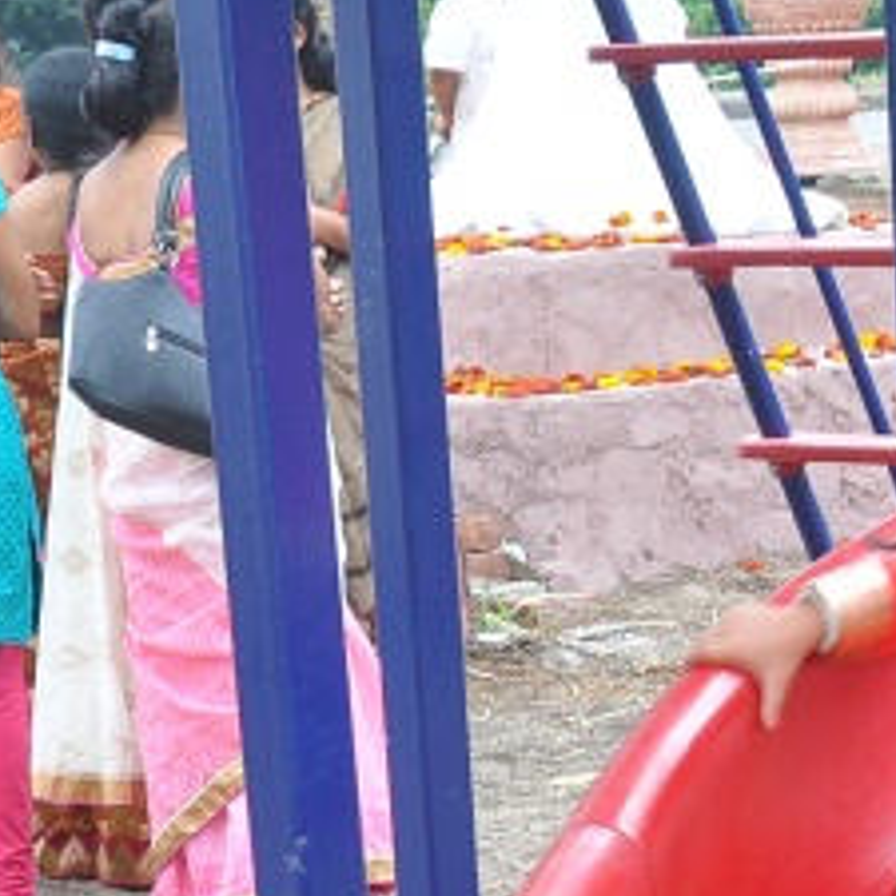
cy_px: 832
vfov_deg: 12.0
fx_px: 4244
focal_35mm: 145
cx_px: 1199
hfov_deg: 11.7
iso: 320
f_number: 8
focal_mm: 25
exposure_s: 1/100
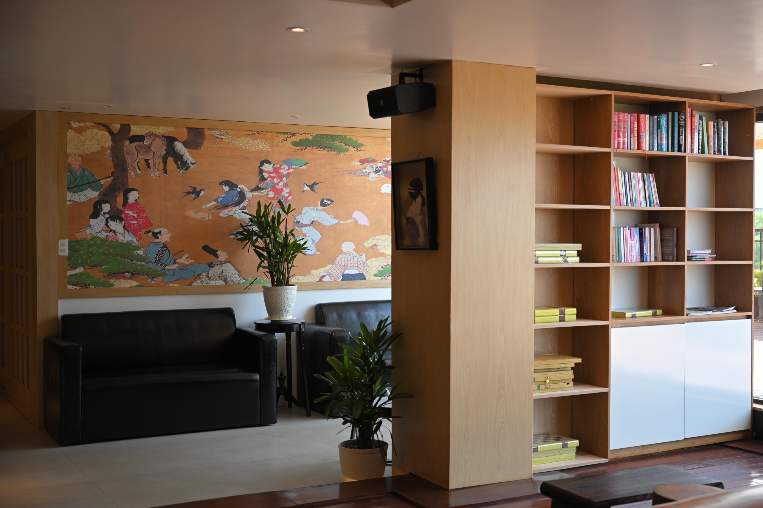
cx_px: 382
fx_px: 953
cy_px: 254
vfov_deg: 29.8
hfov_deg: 43.6
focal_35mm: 45
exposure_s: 1/200
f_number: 2.8
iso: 200
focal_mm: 45
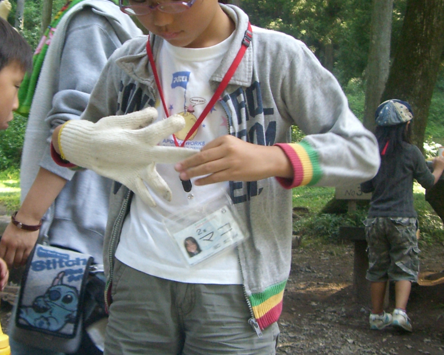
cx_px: 173
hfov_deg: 29.9
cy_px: 146
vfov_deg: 24.2
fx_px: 828
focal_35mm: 63
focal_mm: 6.2
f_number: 2.7
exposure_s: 1/100
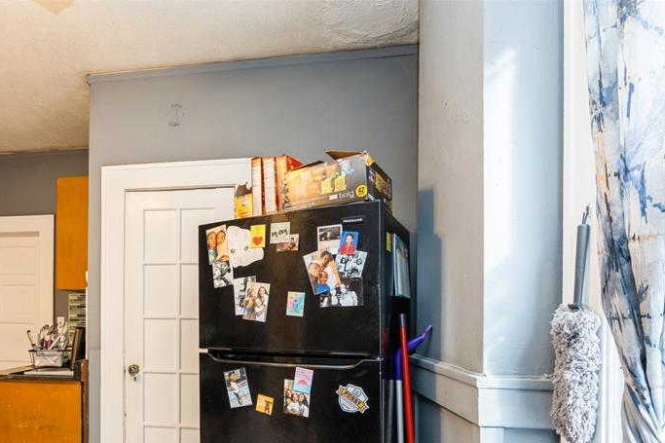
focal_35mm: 24
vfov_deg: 50.9
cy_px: 331
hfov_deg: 69.8
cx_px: 183
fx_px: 443
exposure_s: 1/5
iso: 400
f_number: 8
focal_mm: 16
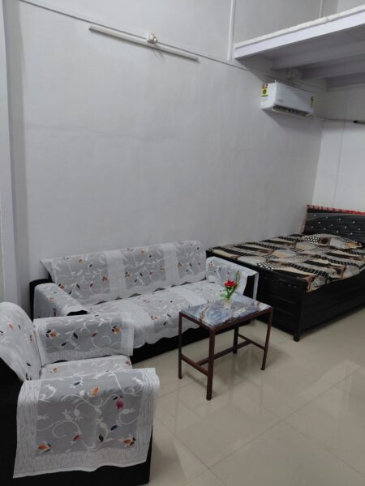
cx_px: 182
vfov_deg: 69.4
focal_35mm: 25
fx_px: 351
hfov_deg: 54.9
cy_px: 243
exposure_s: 1/50.1
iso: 250
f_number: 1.8
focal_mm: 4.69
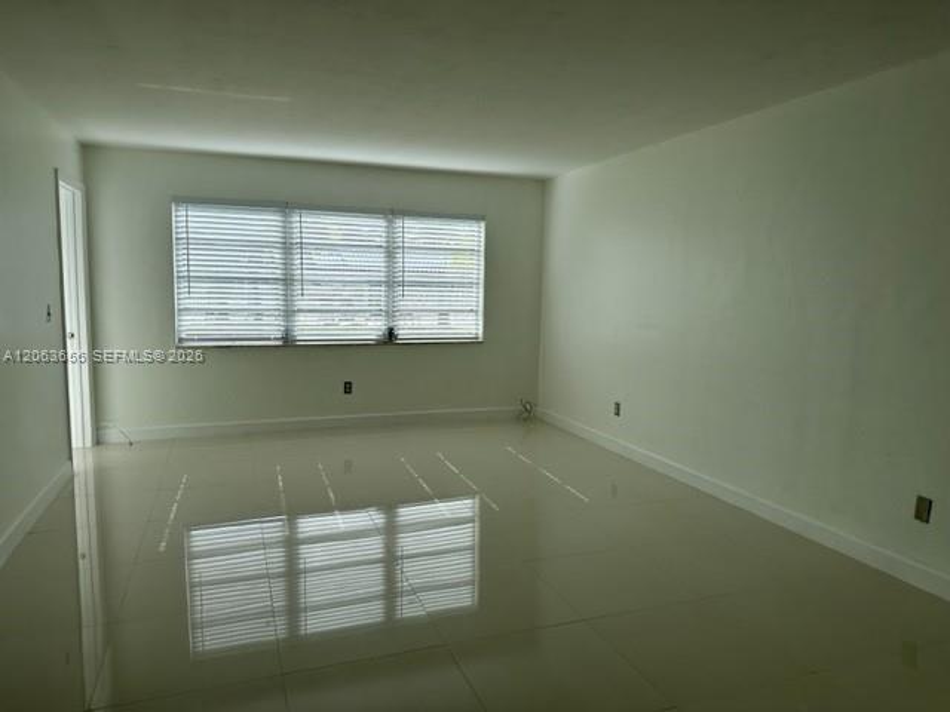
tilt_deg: -6.7
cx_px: 475
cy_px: 356
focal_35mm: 24
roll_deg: -0.9
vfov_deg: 56.8
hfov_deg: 71.6
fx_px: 659
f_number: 1.78
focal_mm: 6.86
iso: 80
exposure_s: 1/1321
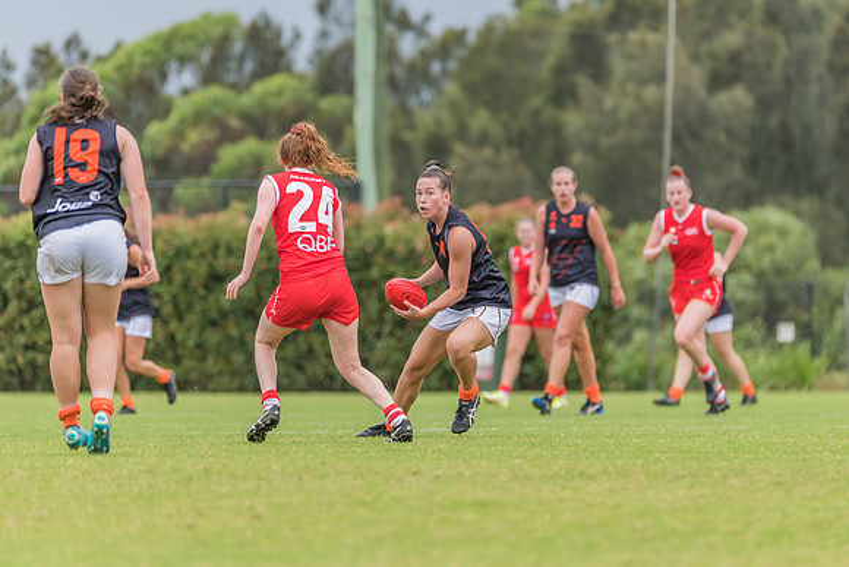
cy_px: 278
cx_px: 460
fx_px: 11798
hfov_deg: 4.1
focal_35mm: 500
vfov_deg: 2.8
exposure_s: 1/1250
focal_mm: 450
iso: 900
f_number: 6
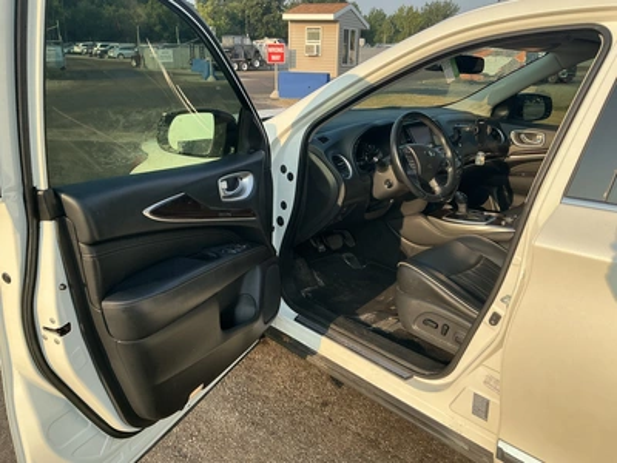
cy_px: 232
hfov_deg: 63.4
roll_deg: -3.5
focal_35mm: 28
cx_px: 308
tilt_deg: -16.4
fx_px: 499
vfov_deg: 49.7
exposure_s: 1/482
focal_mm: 3
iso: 25
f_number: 1.8
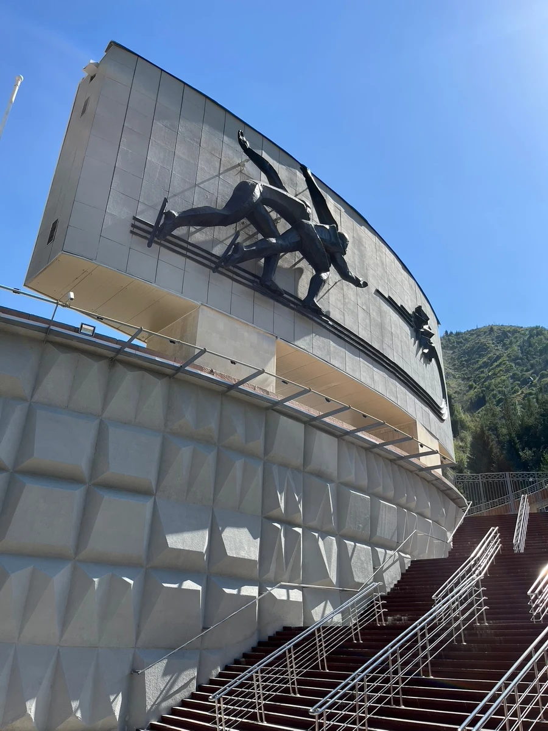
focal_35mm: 26
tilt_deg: +26.7
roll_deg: -1.5
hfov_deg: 53.1
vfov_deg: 67.3
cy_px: 366
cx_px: 274
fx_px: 549
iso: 50
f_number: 1.6
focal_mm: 5.1
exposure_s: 1/3413
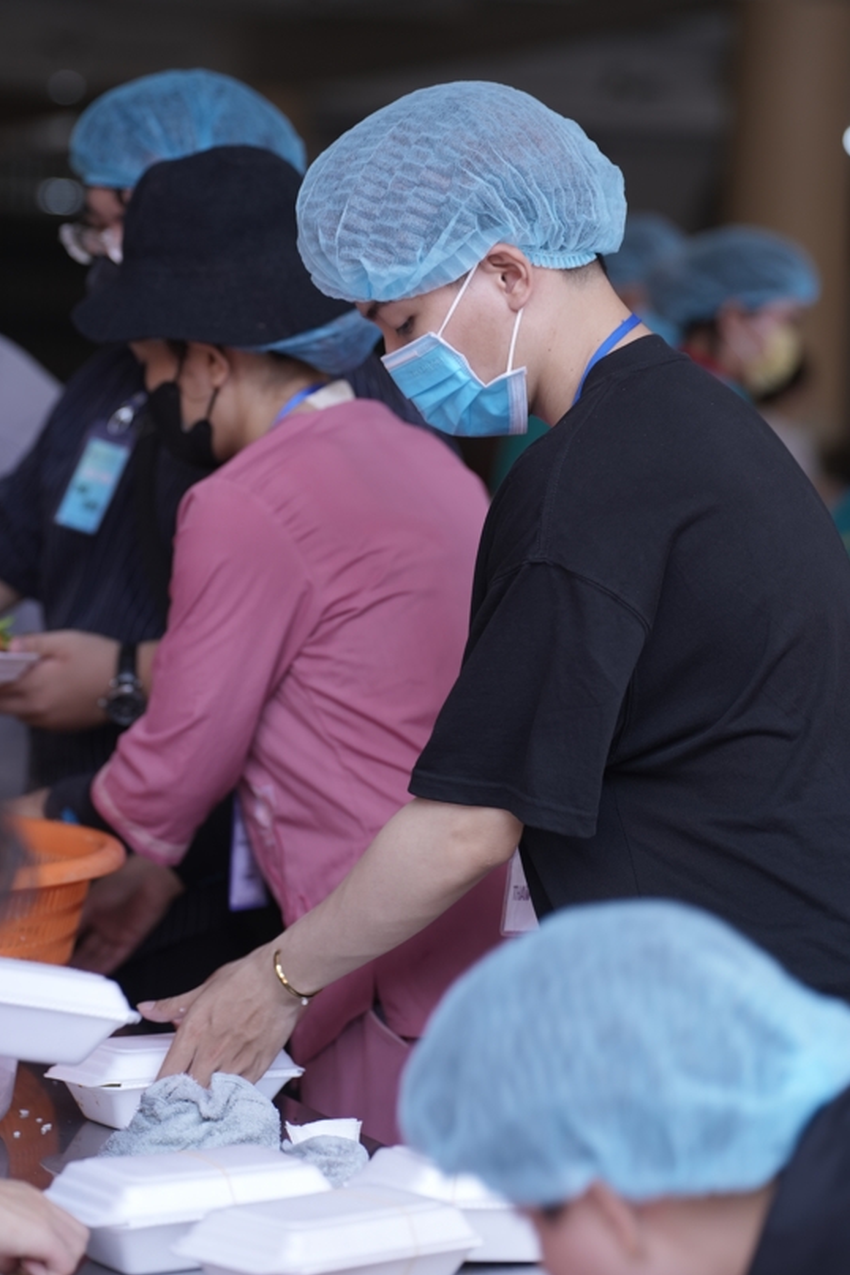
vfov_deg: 18.6
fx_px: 3896
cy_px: 552
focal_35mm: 110
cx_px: 434
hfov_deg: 12.5
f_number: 2.8
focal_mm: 91
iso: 200
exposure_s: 1/160
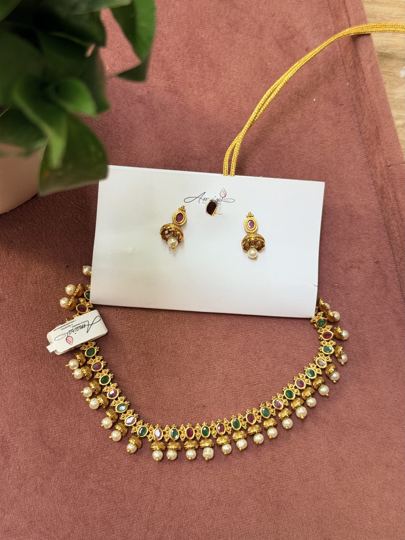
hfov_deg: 30.3
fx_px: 749
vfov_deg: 39.7
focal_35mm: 48
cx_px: 202
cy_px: 270
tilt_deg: -76.6
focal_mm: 6.76
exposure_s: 1/121
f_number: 1.78
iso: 64
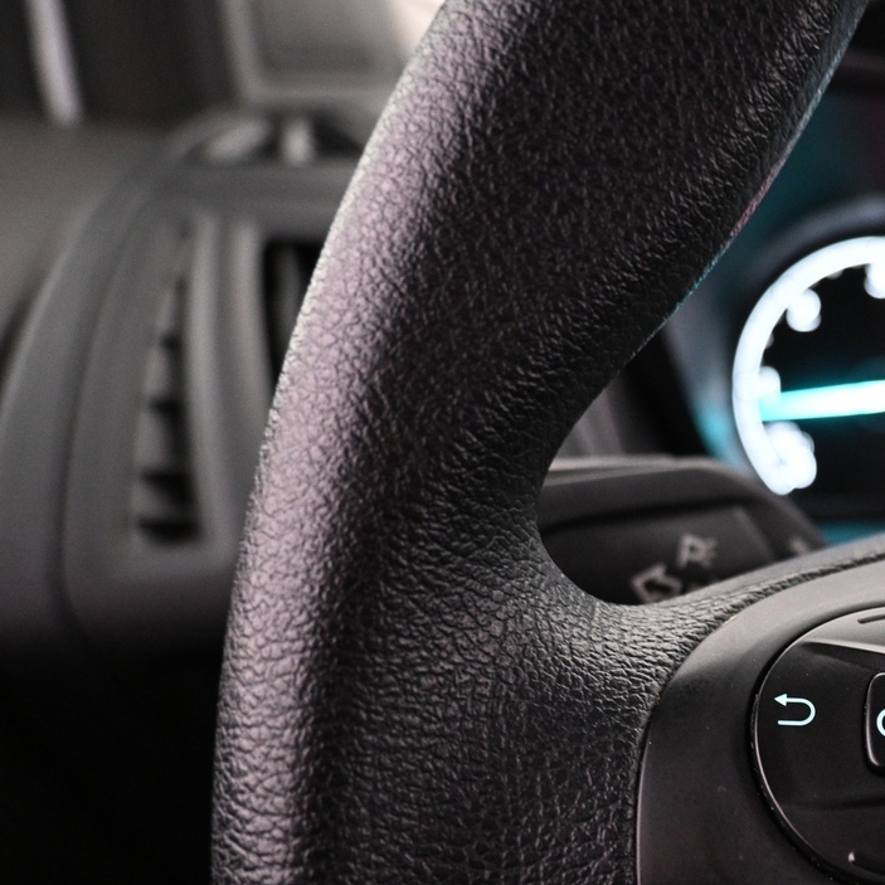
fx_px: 1359
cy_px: 674
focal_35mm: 47
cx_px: 918
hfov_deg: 32.6
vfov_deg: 35.2
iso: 1600
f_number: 3.5
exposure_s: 1/20
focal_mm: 16
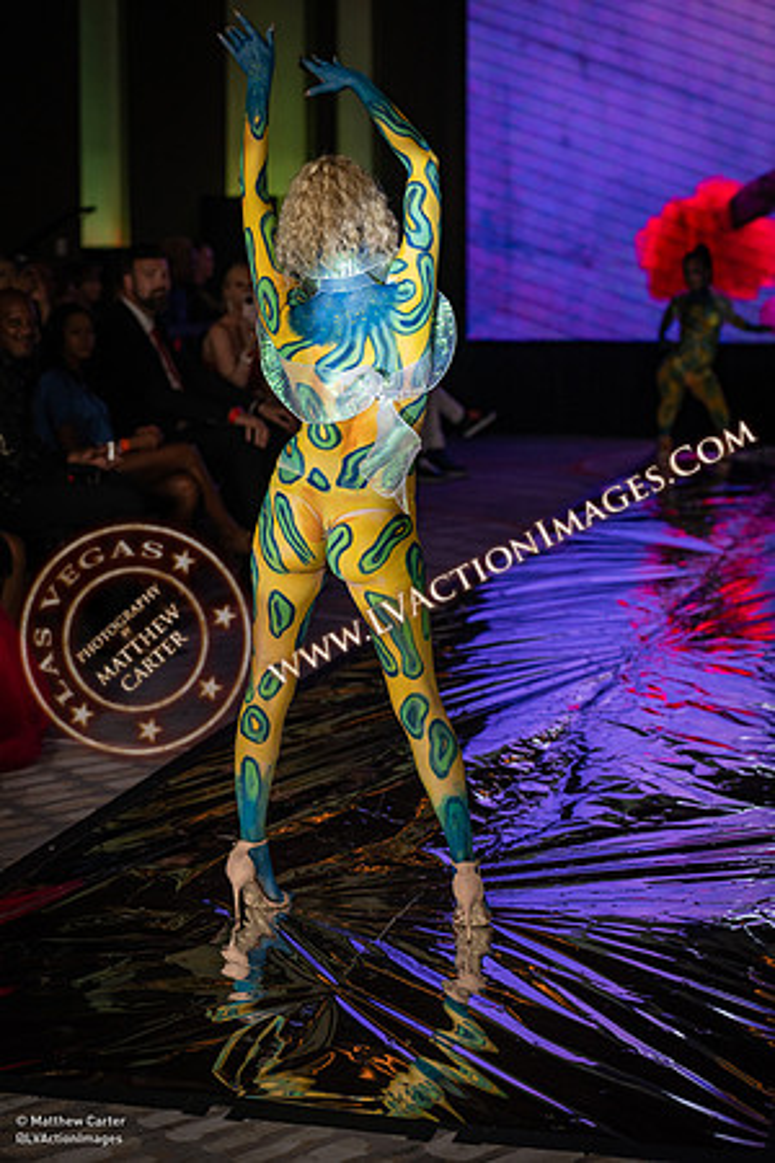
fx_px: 2422
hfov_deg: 18.2
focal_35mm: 75
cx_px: 388
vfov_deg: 27.0
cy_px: 582
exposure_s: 1/800
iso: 1250
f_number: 2.8
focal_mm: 75
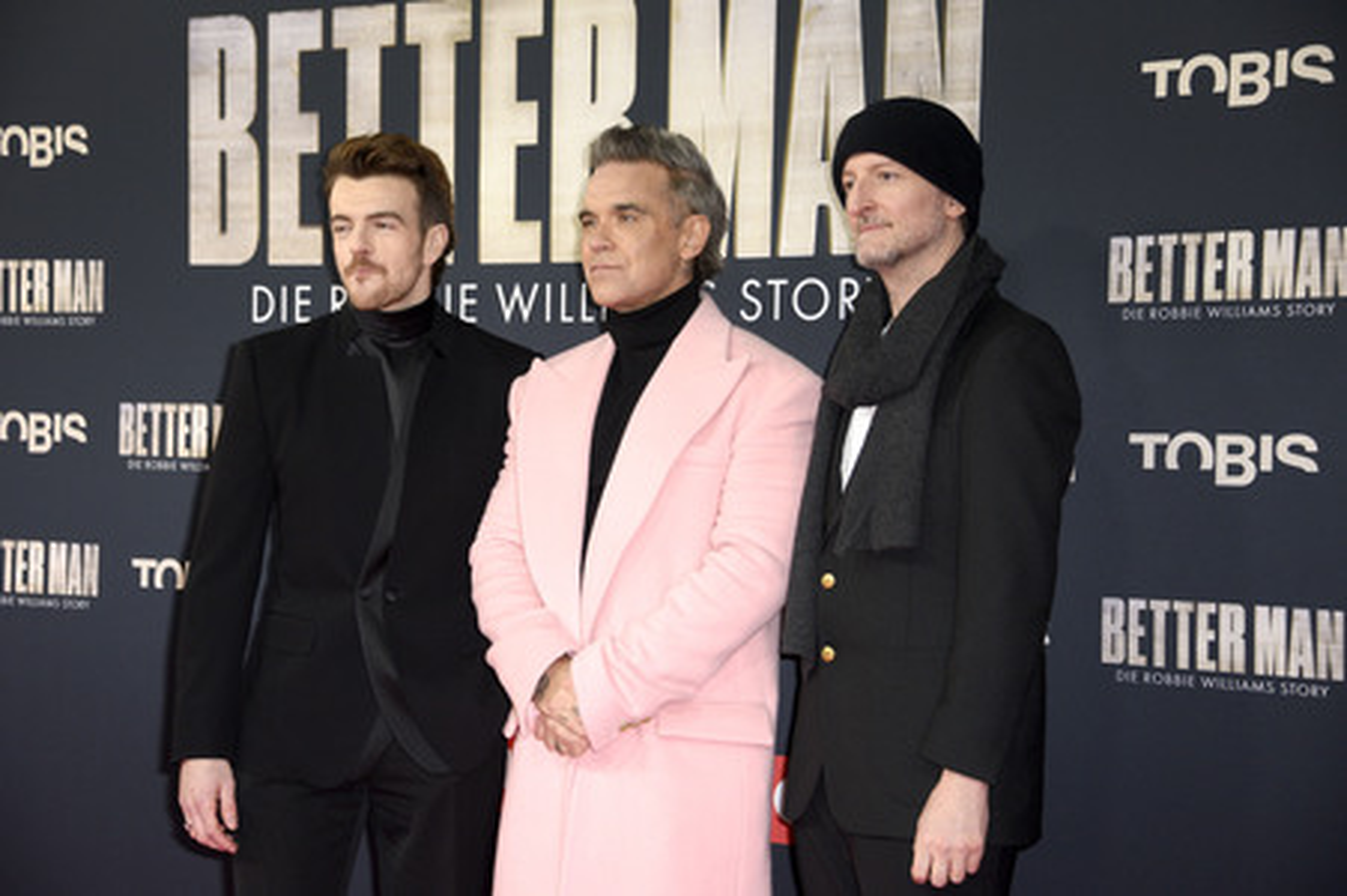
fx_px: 3066
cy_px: 448
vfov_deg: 16.6
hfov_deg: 24.8
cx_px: 674
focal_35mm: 82
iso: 1000
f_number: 5.6
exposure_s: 1/250
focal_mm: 82
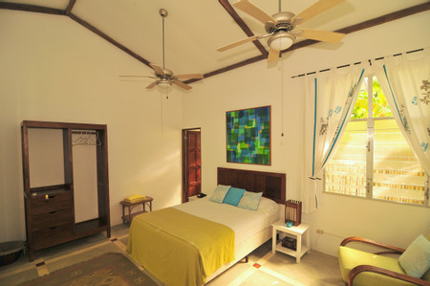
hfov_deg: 95.0
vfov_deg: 71.9
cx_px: 215
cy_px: 143
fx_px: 197
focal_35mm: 16
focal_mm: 11
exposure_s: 1/200
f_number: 4
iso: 320
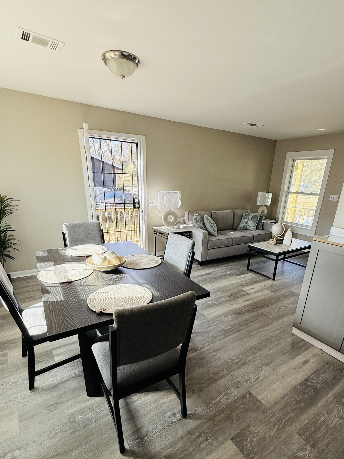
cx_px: 186
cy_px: 268
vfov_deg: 87.0
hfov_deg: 71.5
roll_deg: -2.3
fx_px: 239
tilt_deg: -20.5
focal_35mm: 18
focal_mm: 2.22
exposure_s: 1/99
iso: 100
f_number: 2.2
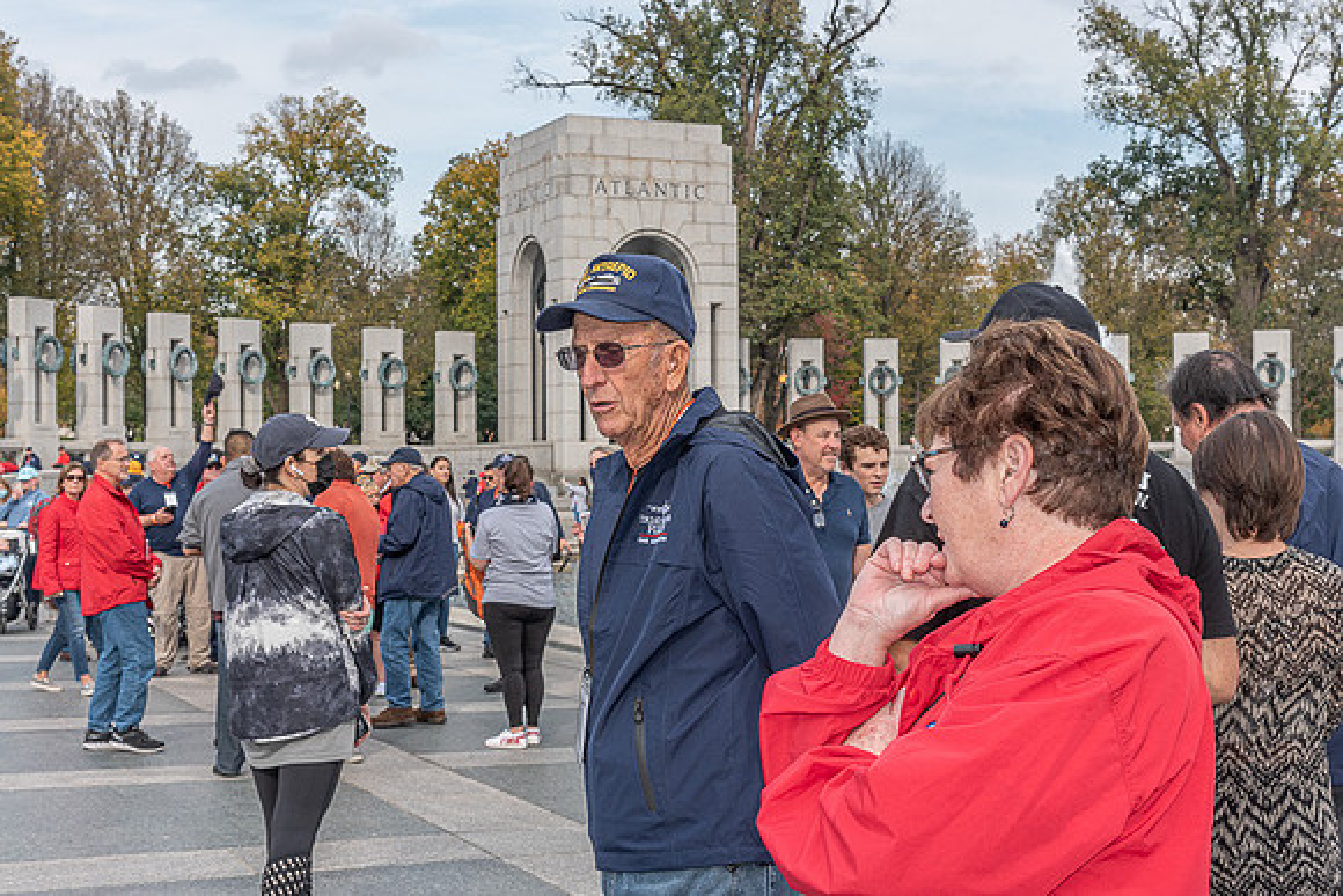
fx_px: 1940
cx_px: 672
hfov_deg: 38.2
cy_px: 448
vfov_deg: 26.0
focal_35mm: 52
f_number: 11
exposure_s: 1/250
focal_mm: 52
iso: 500
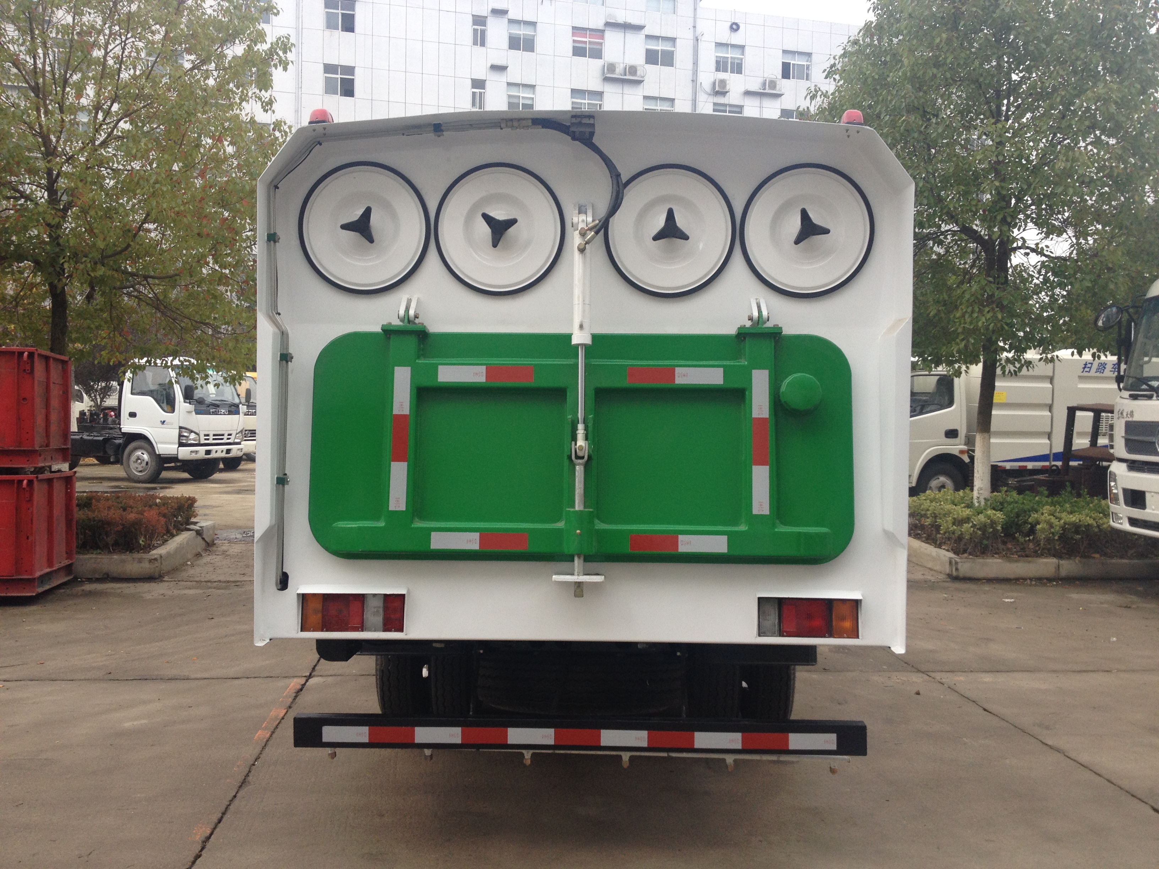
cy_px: 434
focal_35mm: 35
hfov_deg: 52.6
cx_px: 580
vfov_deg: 40.7
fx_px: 1172
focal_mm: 4.28
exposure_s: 1/120
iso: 64
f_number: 2.4
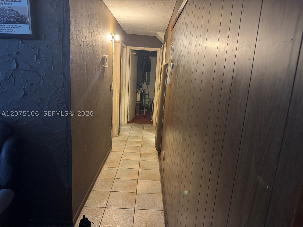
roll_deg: -3.8
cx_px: 152
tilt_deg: -12.3
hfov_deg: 71.6
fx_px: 210
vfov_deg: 56.8
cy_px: 114
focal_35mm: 24
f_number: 1.78
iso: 640
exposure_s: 1/40
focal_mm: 6.76
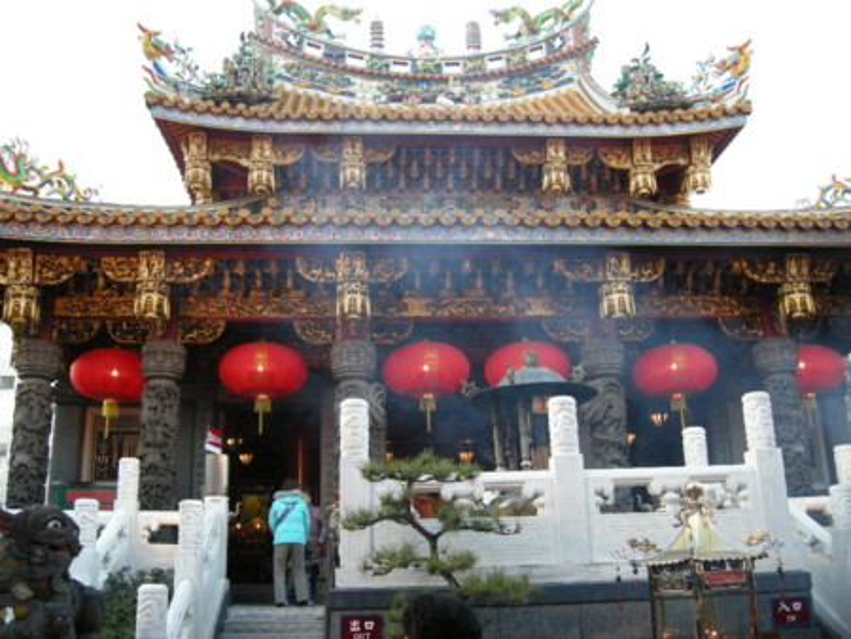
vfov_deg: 40.7
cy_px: 320
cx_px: 426
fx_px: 861
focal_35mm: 35
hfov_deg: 52.6
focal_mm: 7.5
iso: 182
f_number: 2.7
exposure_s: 1/59.7
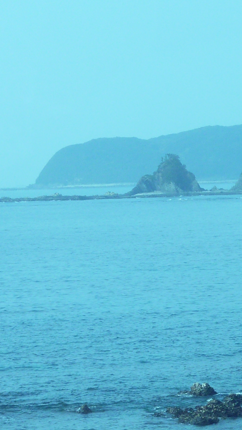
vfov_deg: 9.4
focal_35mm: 229
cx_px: 160
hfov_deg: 5.3
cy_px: 189
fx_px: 2613
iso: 80
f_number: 4.2
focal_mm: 12.8
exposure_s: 1/250
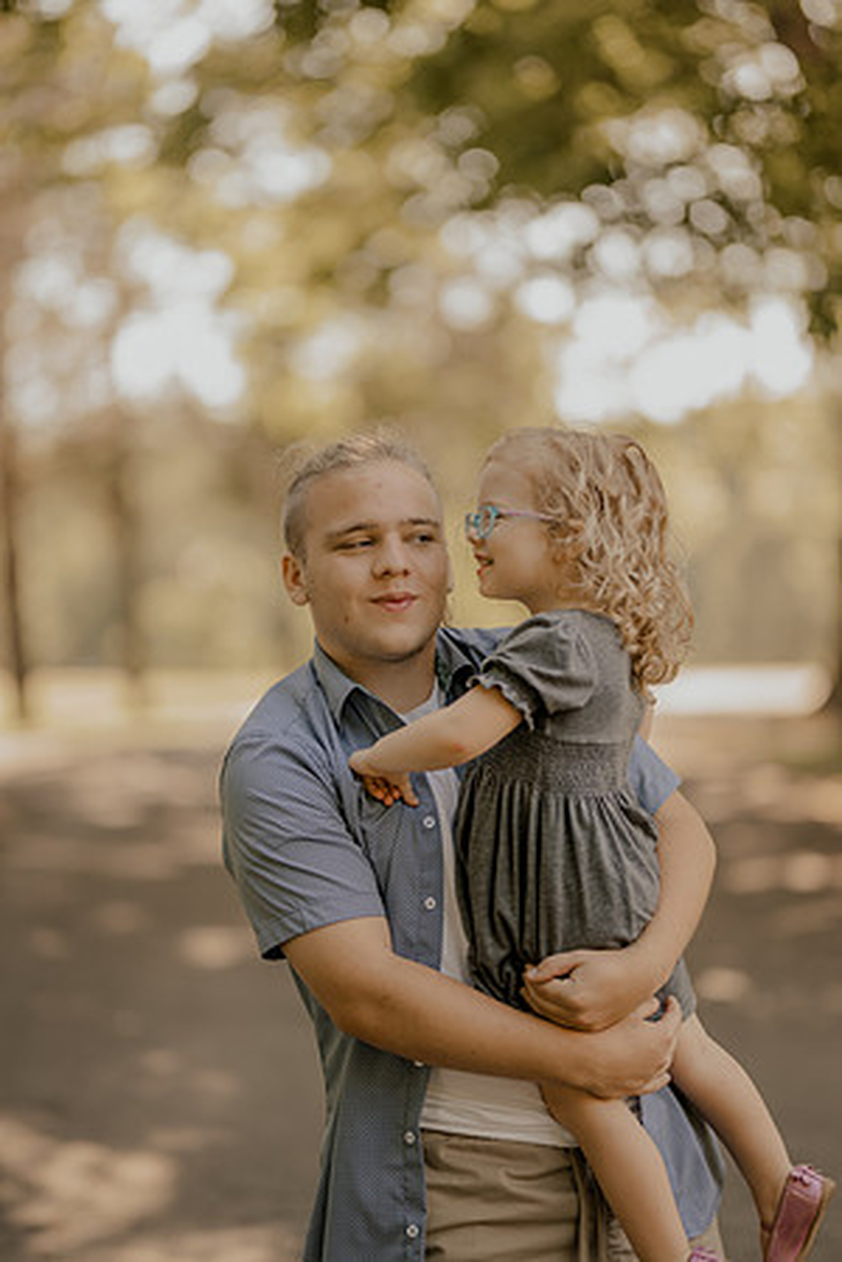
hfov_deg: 16.1
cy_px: 631
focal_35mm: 85
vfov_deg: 23.9
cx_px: 421
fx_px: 2982
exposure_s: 1/200
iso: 64
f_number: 1.4
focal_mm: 85
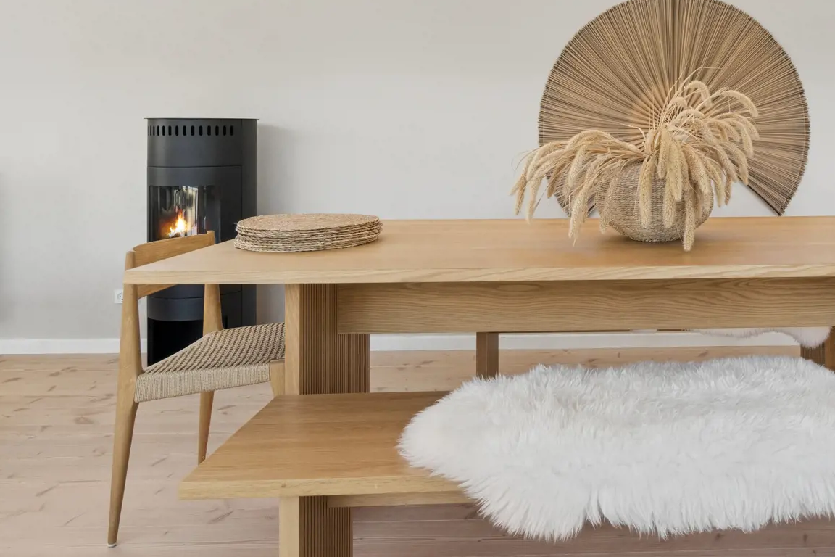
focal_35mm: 30
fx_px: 696
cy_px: 145
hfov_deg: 58.0
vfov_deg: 42.4
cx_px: 649
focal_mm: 12
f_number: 8
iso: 200
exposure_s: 1/100
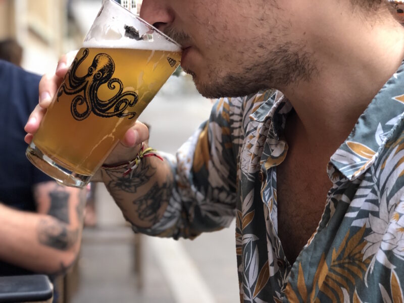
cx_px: 202
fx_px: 665
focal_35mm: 57
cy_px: 152
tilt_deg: -6.9
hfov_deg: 33.8
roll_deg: -0.1
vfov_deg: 25.7
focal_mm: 6.6
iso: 250
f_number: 2.8
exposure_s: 1/33
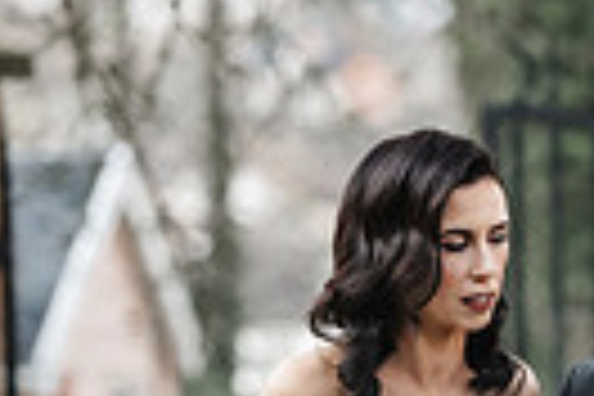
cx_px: 868
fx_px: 7408
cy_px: 745
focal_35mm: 449
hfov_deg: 4.6
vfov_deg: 3.0
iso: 1000
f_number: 2.8
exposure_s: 1/250
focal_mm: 102
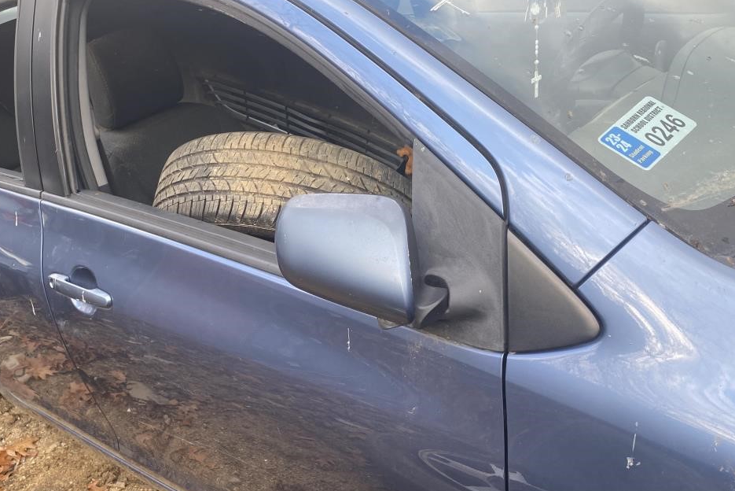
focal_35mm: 37
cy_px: 345
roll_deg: +10.2
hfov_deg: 51.7
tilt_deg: -31.5
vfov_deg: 35.4
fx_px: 756
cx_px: 315
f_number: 1.8
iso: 32
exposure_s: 1/246
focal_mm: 4.25
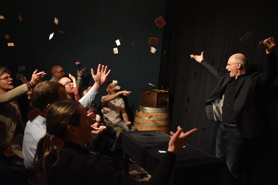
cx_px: 139
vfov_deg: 43.6
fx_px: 232
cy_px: 92
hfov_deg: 61.9
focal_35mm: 30
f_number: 3.5
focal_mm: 20
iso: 4000
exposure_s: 1/200
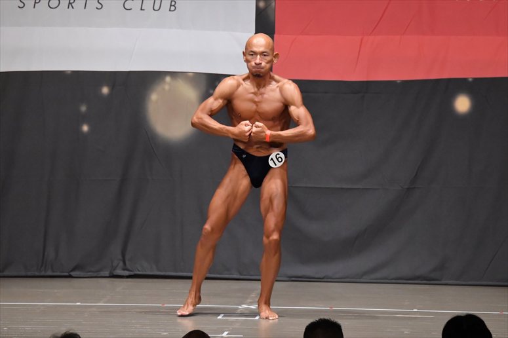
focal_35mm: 217
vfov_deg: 6.3
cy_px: 169
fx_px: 3061
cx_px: 254
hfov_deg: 9.5
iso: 6400
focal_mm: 145
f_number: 5.6
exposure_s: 1/400
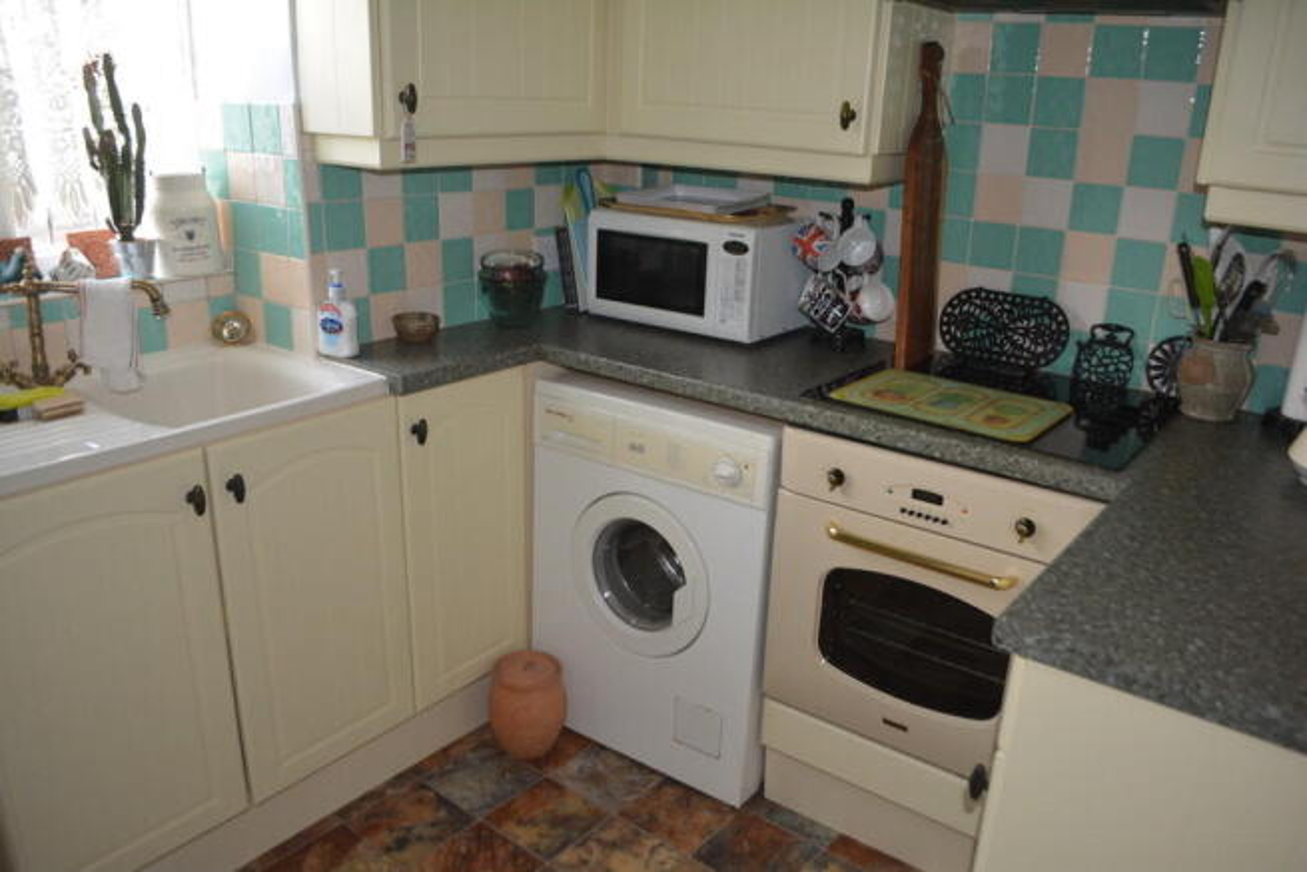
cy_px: 436
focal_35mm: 27
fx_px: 980
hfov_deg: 67.4
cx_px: 654
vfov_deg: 48.0
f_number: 3.5
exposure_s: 1/60
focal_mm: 18
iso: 1800
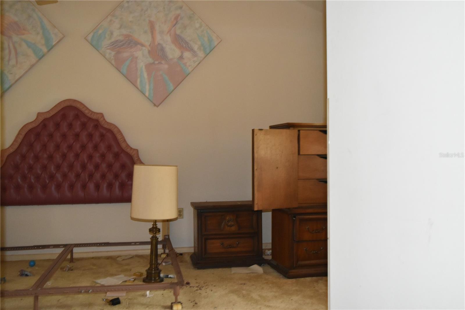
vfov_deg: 36.9
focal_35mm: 36
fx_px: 465
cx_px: 232
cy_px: 155
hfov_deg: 53.1
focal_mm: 24
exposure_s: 1/60
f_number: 4
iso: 2800
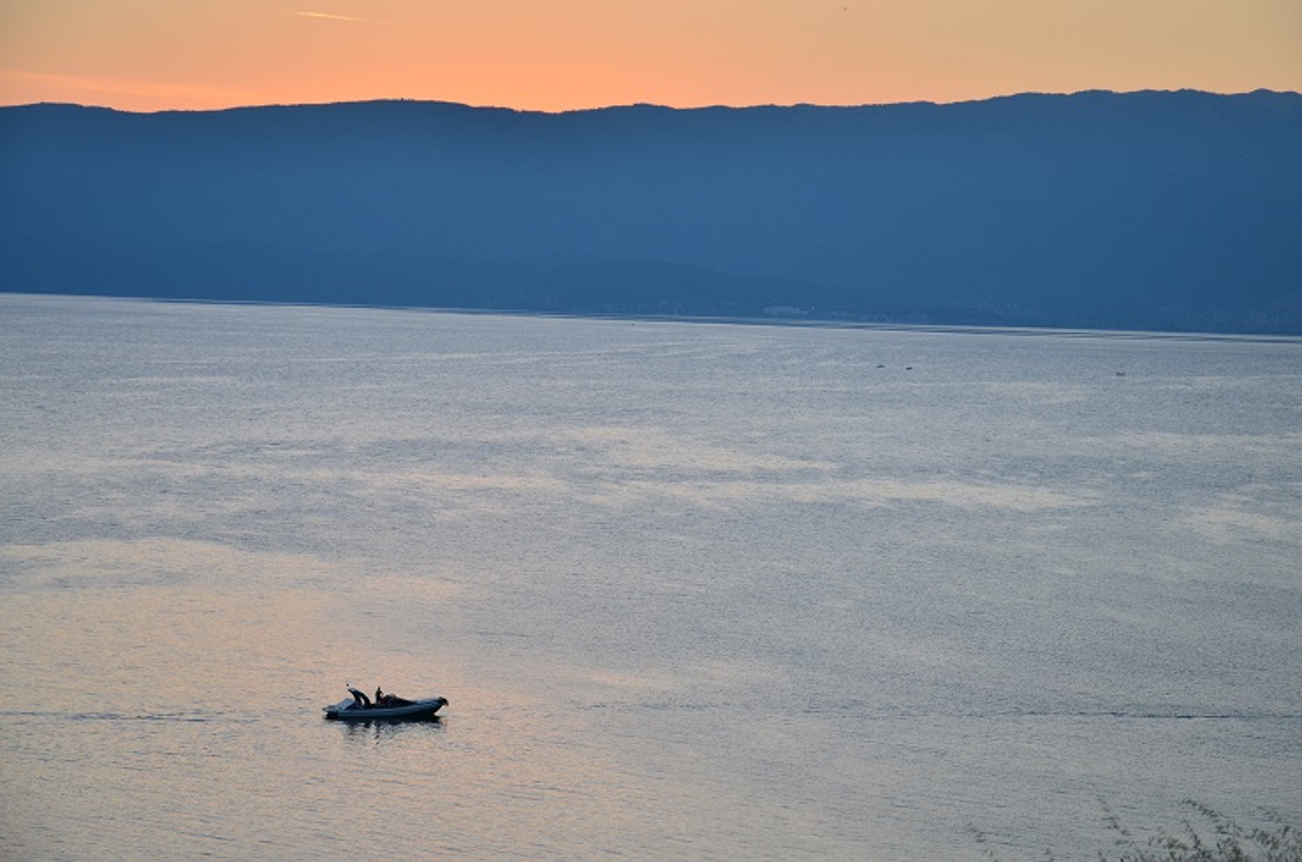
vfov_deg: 13.0
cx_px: 651
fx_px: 3789
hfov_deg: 19.5
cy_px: 431
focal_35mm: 105
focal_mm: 70
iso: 320
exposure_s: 1/125
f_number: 5.3
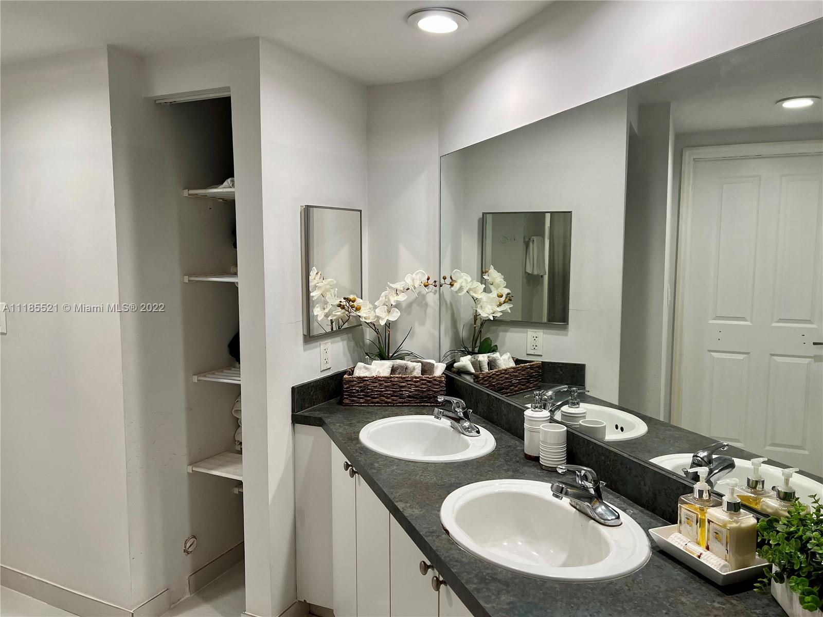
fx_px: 618
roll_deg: +0.4
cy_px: 308
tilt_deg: -5.9
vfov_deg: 53.1
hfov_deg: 67.3
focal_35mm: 26
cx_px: 412
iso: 100
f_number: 1.5
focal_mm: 5.7
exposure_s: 1/120
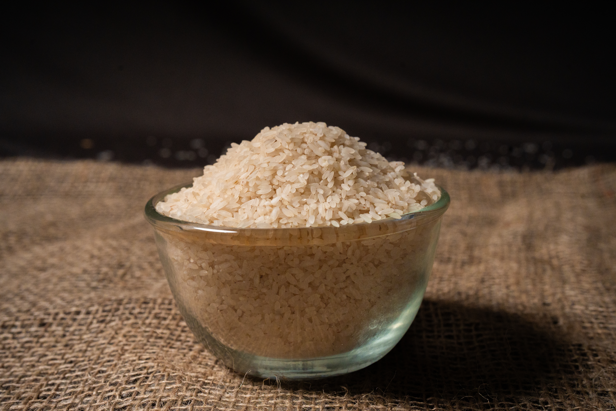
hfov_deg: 39.6
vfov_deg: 27.0
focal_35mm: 50
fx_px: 855
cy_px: 206
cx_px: 308
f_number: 8
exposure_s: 1/160
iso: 1600
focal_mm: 50
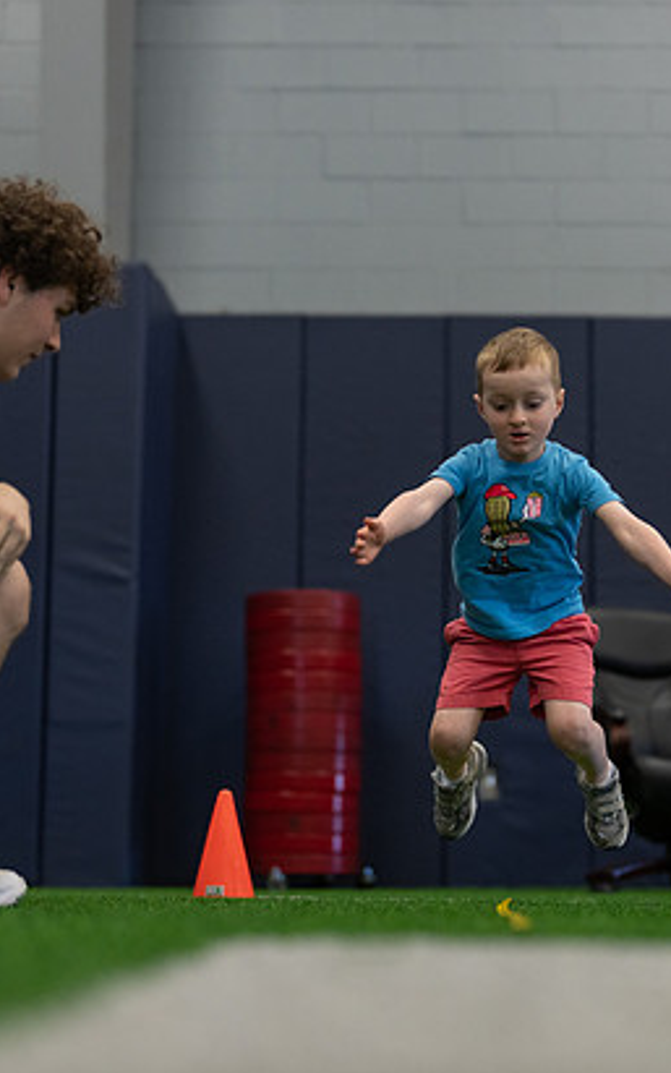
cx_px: 462
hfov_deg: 16.7
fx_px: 2281
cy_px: 538
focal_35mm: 78
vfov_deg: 26.5
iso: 1000
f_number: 1.6
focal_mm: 50
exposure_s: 1/1000
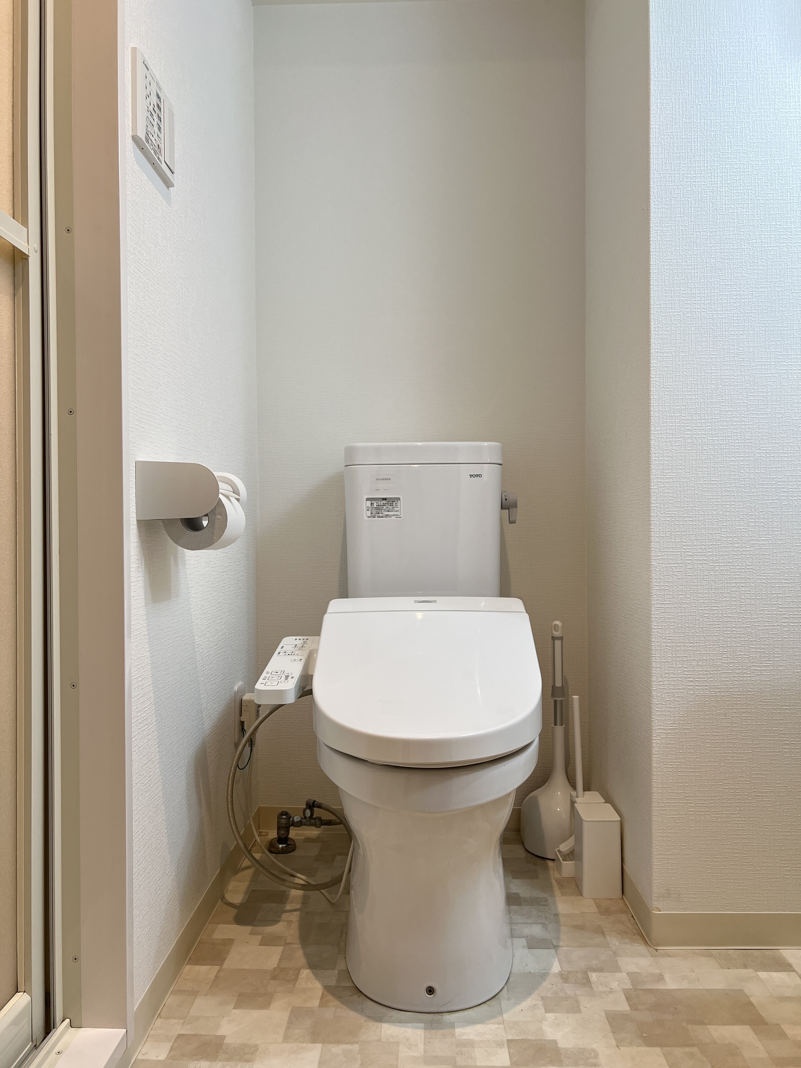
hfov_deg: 53.1
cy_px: 534
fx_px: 802
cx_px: 400
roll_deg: +0.3
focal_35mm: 26
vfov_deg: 67.3
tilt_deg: +1.0
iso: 100
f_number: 1.5
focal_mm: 5.7
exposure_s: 1/120
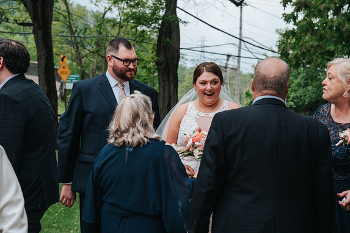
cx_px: 175
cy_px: 117
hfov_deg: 27.3
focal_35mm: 74
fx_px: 719
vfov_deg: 18.4
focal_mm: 70
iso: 400
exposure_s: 1/500
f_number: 5.6
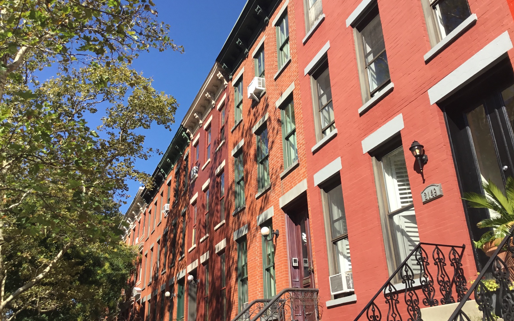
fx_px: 462
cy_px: 157
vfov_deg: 38.3
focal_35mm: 33
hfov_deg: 58.1
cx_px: 256
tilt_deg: +25.1
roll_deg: +2.6
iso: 25
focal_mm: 3.3
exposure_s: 1/806
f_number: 2.4
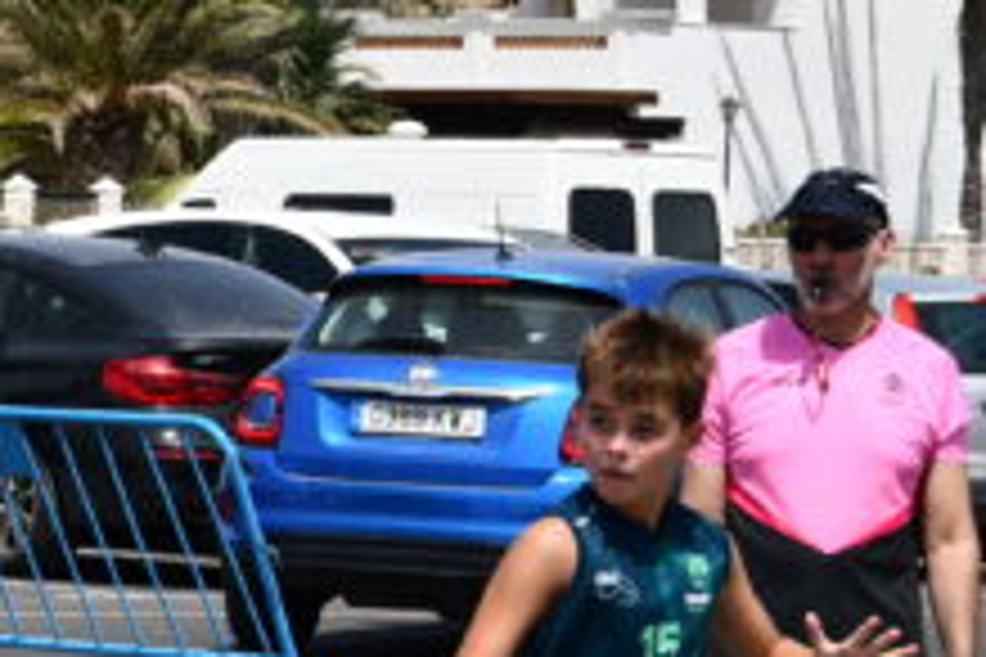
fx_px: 9229
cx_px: -365
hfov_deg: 6.1
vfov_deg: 4.1
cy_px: 493
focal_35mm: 337
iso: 100
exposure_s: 1/400
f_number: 9
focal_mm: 48
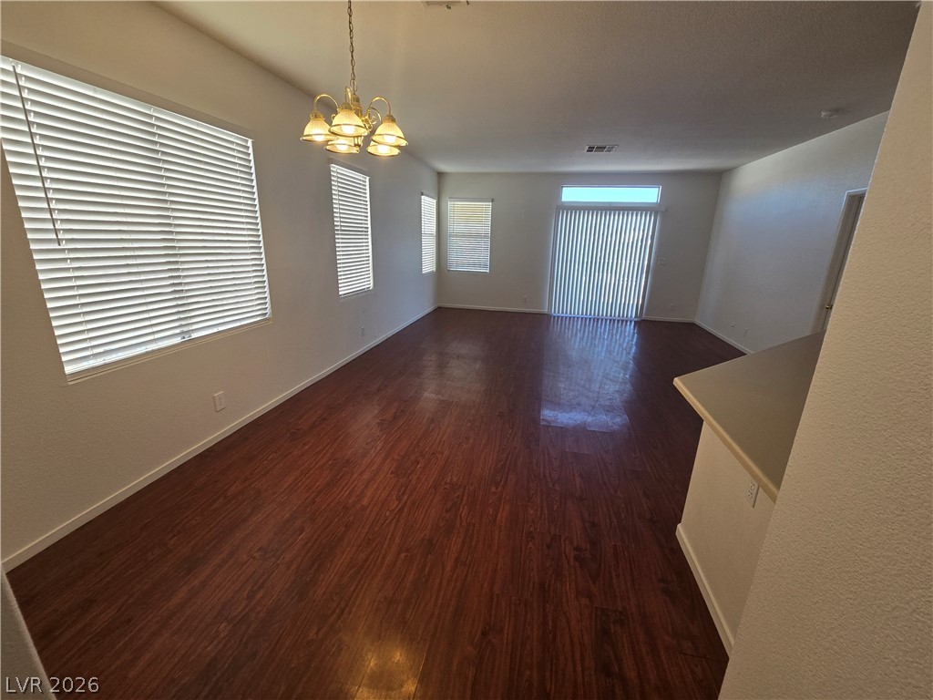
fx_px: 350
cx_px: 466
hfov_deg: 106.2
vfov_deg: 89.9
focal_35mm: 13
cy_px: 350
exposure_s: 1/120
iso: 80
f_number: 2.2
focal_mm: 2.2
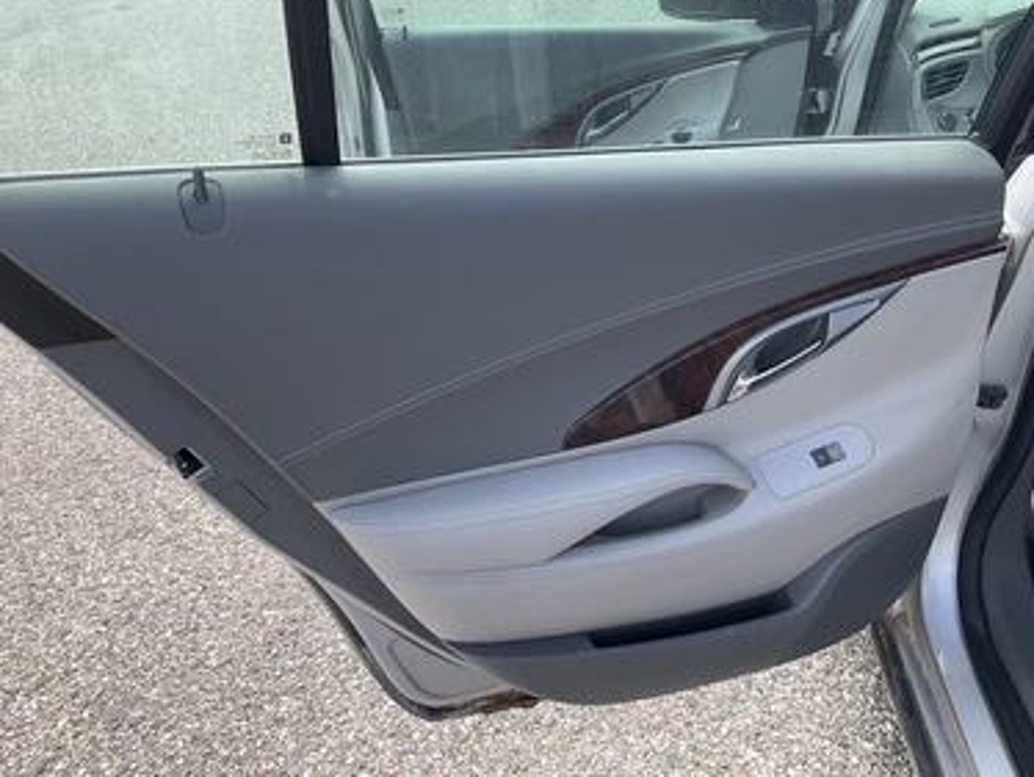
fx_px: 927
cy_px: 373
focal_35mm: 31
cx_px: 509
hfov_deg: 58.3
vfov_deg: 45.5
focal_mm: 3
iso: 25
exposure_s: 1/403
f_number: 1.8
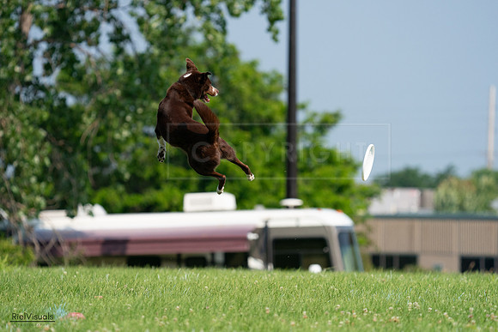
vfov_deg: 4.0
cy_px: 166
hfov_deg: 5.9
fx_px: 4801
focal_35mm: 347
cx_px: 249
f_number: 6.3
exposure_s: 1/4000
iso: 1250
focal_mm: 347
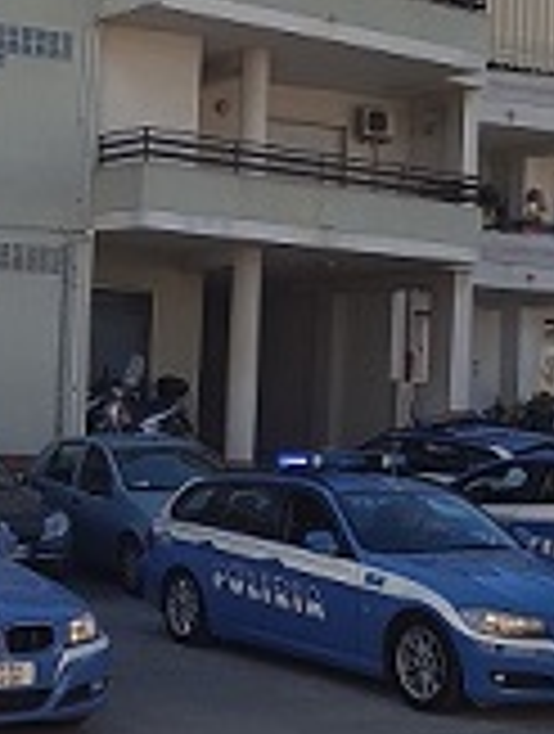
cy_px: 290
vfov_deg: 26.9
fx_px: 1530
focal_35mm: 72
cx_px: 47
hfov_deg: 20.1
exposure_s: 1/2664
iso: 50
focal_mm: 4.2
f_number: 1.7
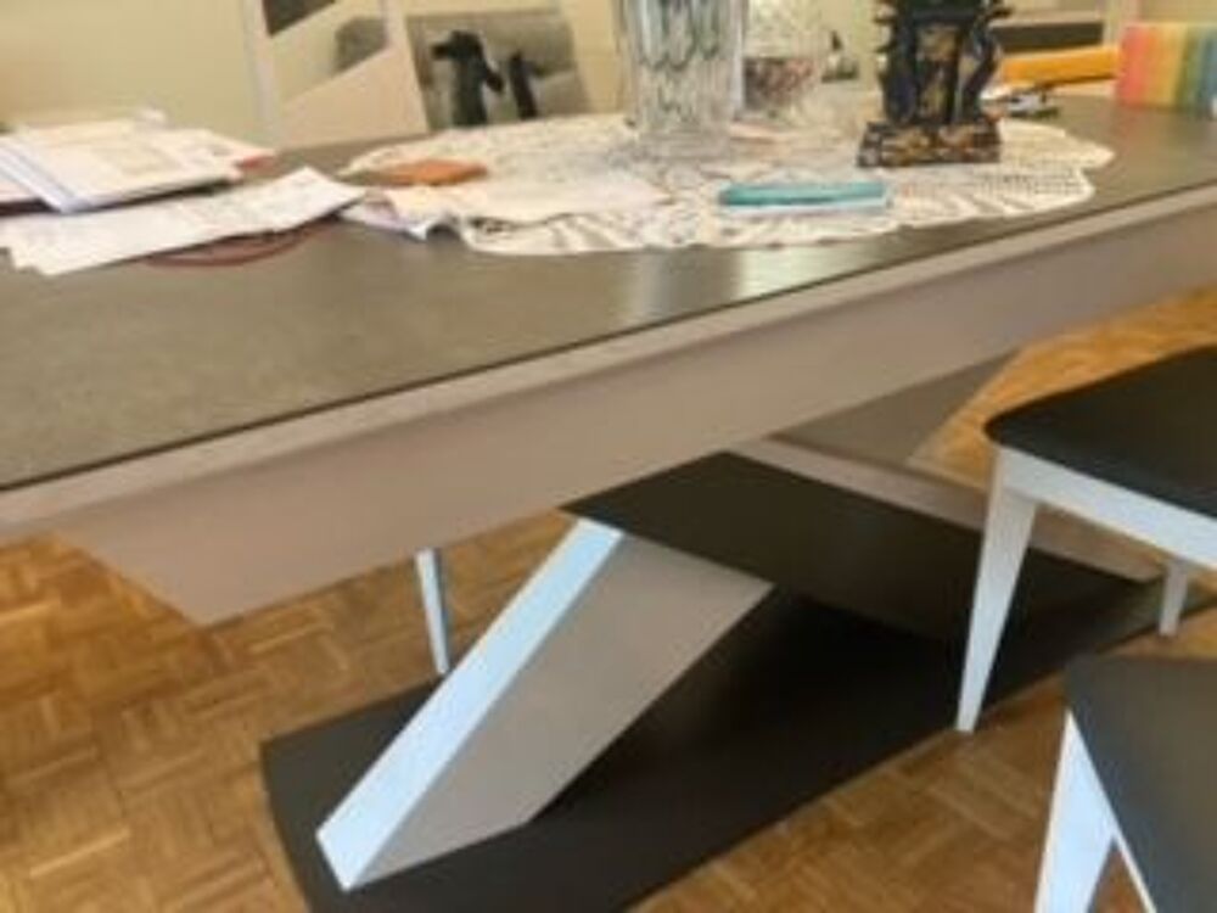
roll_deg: +3.4
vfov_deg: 49.7
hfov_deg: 63.4
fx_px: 984
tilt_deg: -24.3
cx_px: 608
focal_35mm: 28
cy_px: 456
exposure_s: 1/33
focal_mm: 3.99
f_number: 1.8
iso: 320
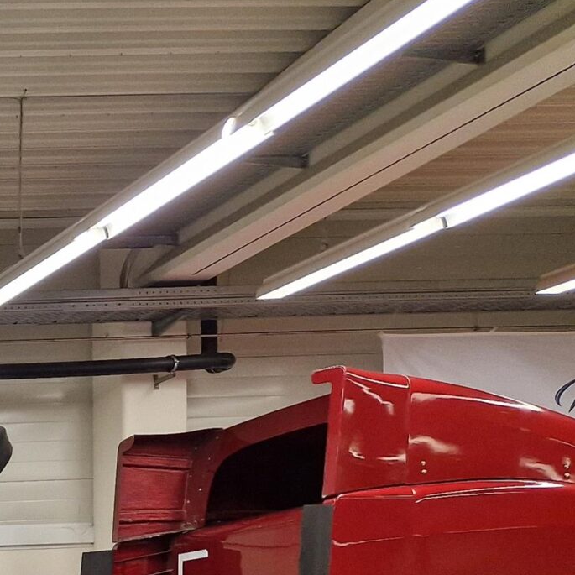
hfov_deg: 17.7
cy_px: 736
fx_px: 1428
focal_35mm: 76
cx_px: -497
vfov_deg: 20.8
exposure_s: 1/100
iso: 160
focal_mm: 5.4
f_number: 1.8
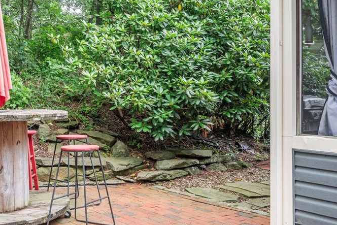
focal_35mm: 49
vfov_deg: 27.5
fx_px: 459
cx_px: 96
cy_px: 93
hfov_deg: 39.5
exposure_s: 1/40
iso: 400
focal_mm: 30
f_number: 8
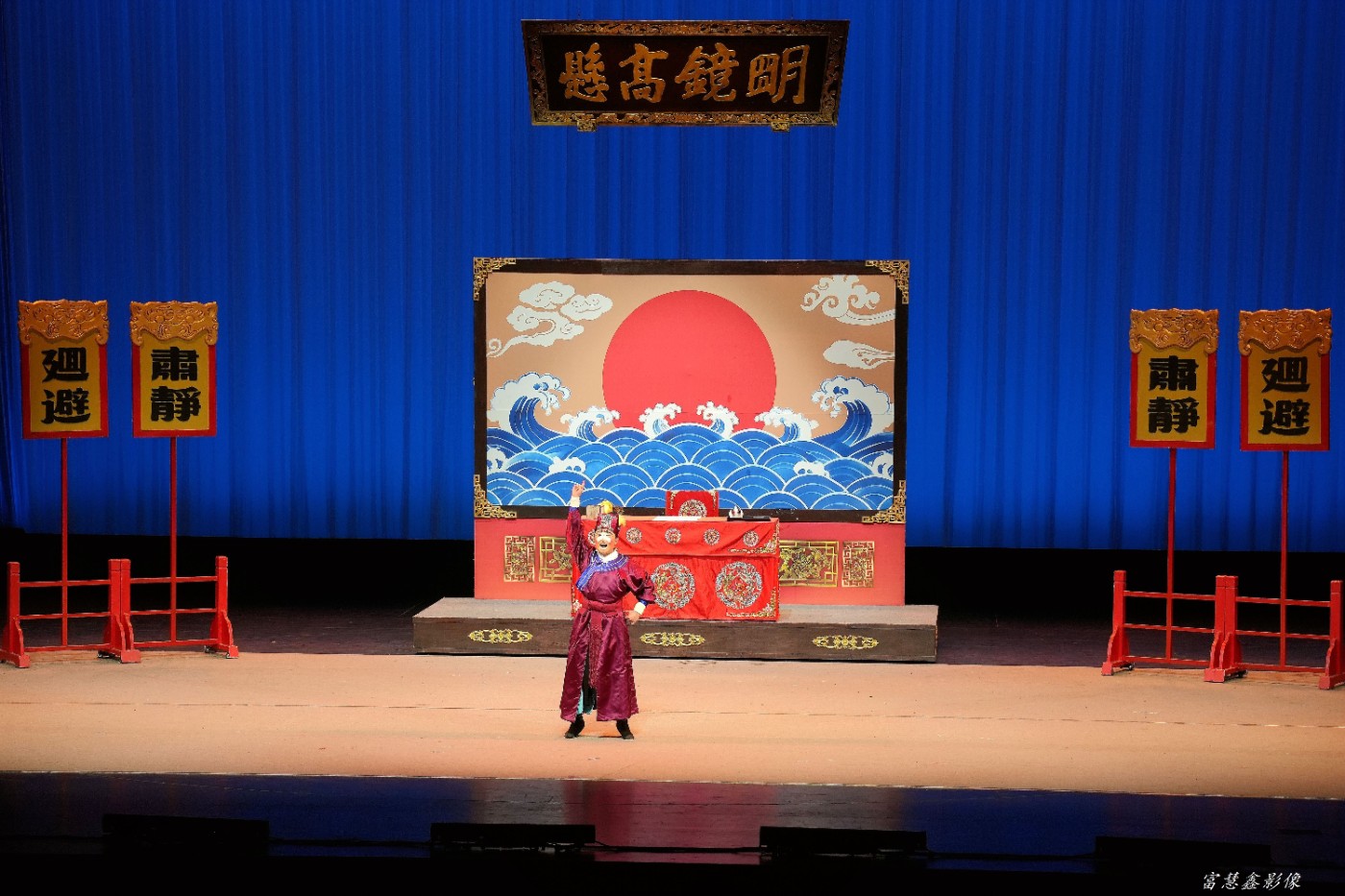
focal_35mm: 79
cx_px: 672
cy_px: 448
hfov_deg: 25.7
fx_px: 2951
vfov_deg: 17.3
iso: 800
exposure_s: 1/200
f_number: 5
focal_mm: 79
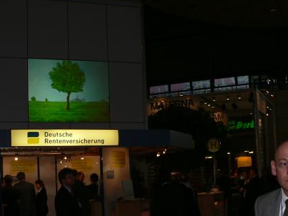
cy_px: 161
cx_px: 104
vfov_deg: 25.8
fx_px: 466
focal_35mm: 56
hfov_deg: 34.1
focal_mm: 6
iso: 100
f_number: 2.8
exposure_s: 1/250
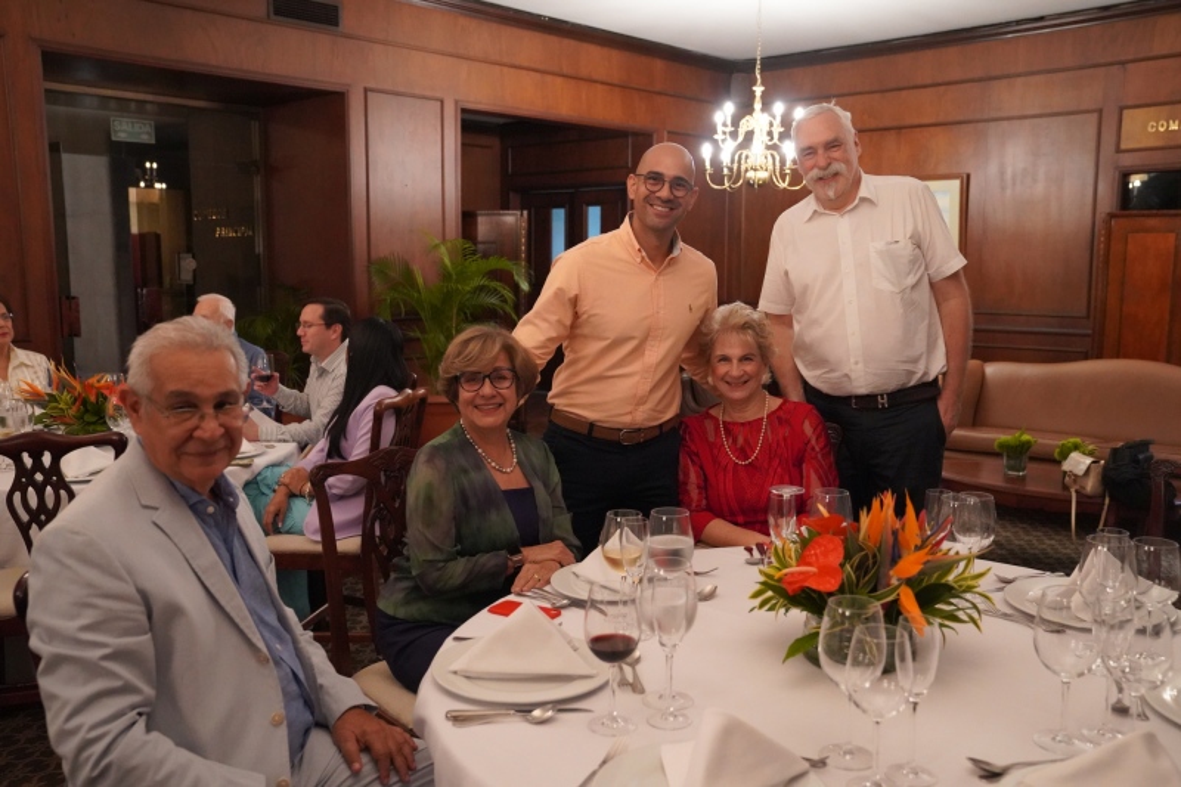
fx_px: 1049
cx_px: 590
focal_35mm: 32
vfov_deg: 41.1
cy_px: 394
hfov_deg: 58.7
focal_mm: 32
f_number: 4
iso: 12800
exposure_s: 1/160
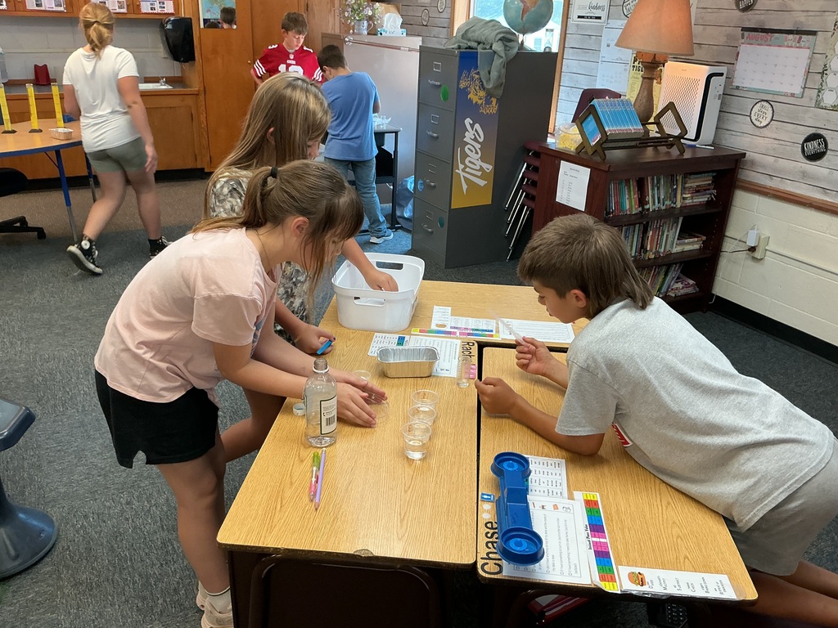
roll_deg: -2.4
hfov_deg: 61.7
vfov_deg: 48.2
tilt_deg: -24.4
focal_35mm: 29
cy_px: 314
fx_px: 702
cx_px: 419
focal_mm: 3
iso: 80
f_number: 1.8
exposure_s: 1/60
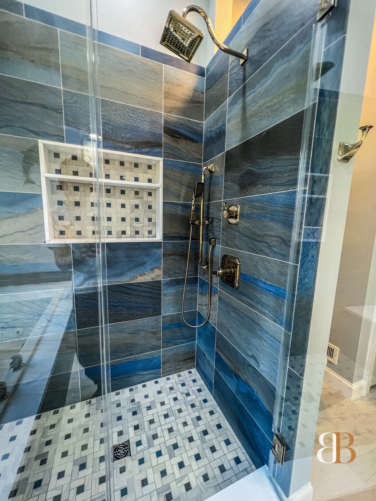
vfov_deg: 106.2
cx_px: 188
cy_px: 250
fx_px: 188
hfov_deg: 89.9
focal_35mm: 13
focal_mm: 1.57
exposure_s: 1/60
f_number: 1.8
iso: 160
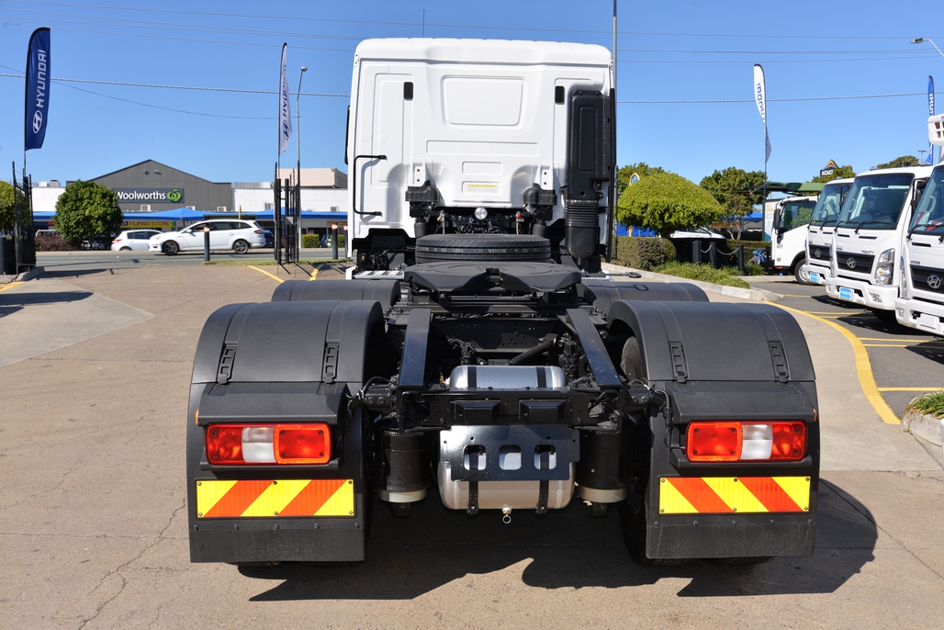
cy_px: 315
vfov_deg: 37.9
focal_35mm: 35
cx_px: 472
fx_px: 918
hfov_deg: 54.4
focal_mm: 35
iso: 100
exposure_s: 1/200
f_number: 10
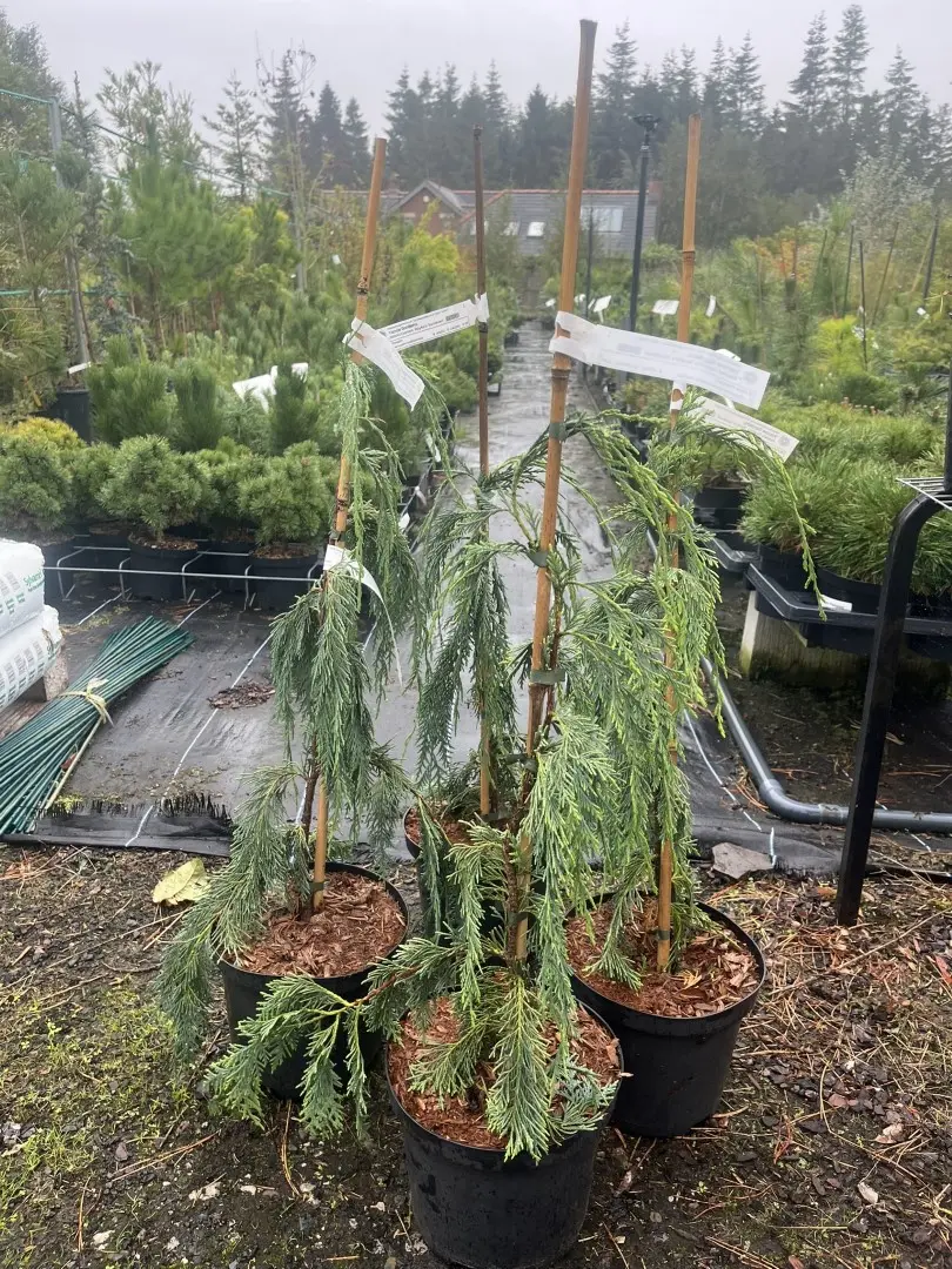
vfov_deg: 67.3
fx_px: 953
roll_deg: -2.5
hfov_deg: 53.1
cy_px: 634
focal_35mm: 26
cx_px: 476
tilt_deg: -19.6
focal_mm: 5.1
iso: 64
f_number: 1.6
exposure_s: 1/122
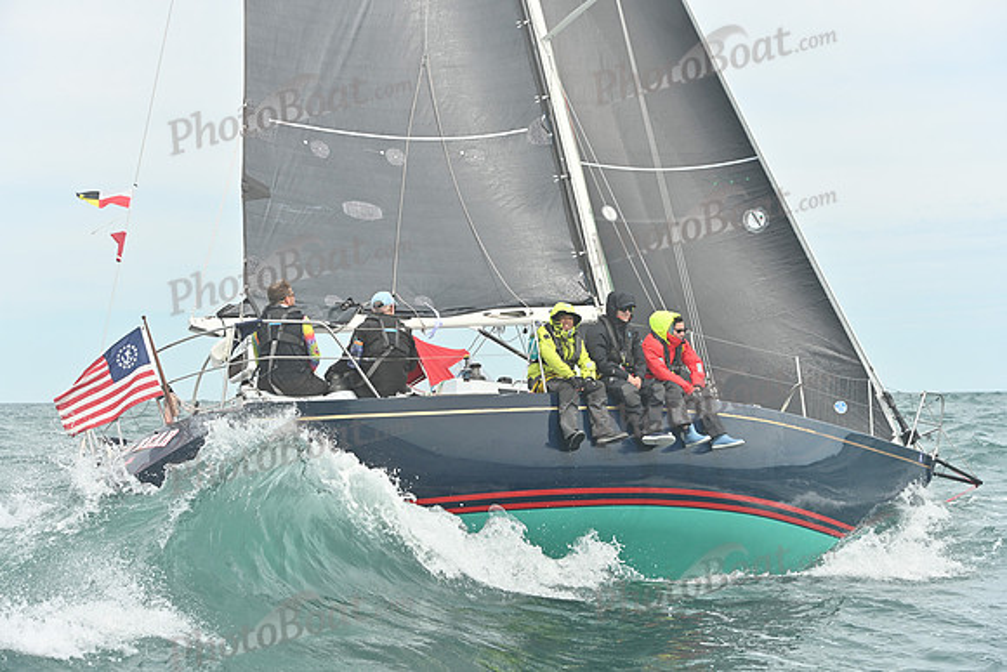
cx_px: 504
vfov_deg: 19.5
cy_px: 336
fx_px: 1958
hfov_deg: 28.8
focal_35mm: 70
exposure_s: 1/1250
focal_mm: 70
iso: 320
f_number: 6.3
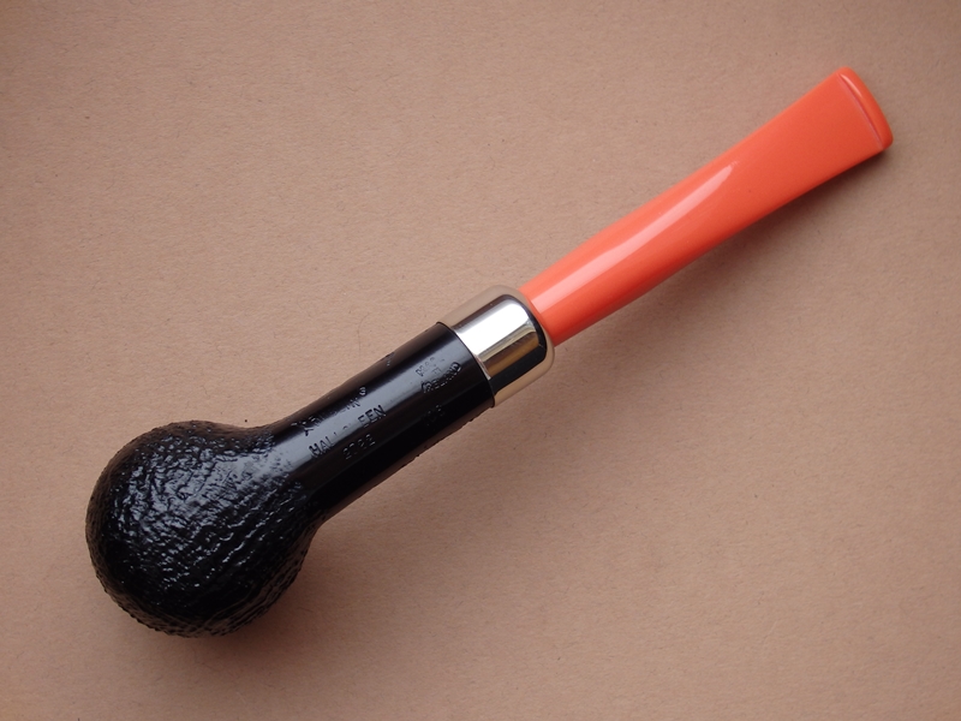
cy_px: 360
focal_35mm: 60
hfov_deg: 32.2
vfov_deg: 24.4
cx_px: 480
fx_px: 1666
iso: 125
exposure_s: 1/13
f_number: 4.2
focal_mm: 10.8
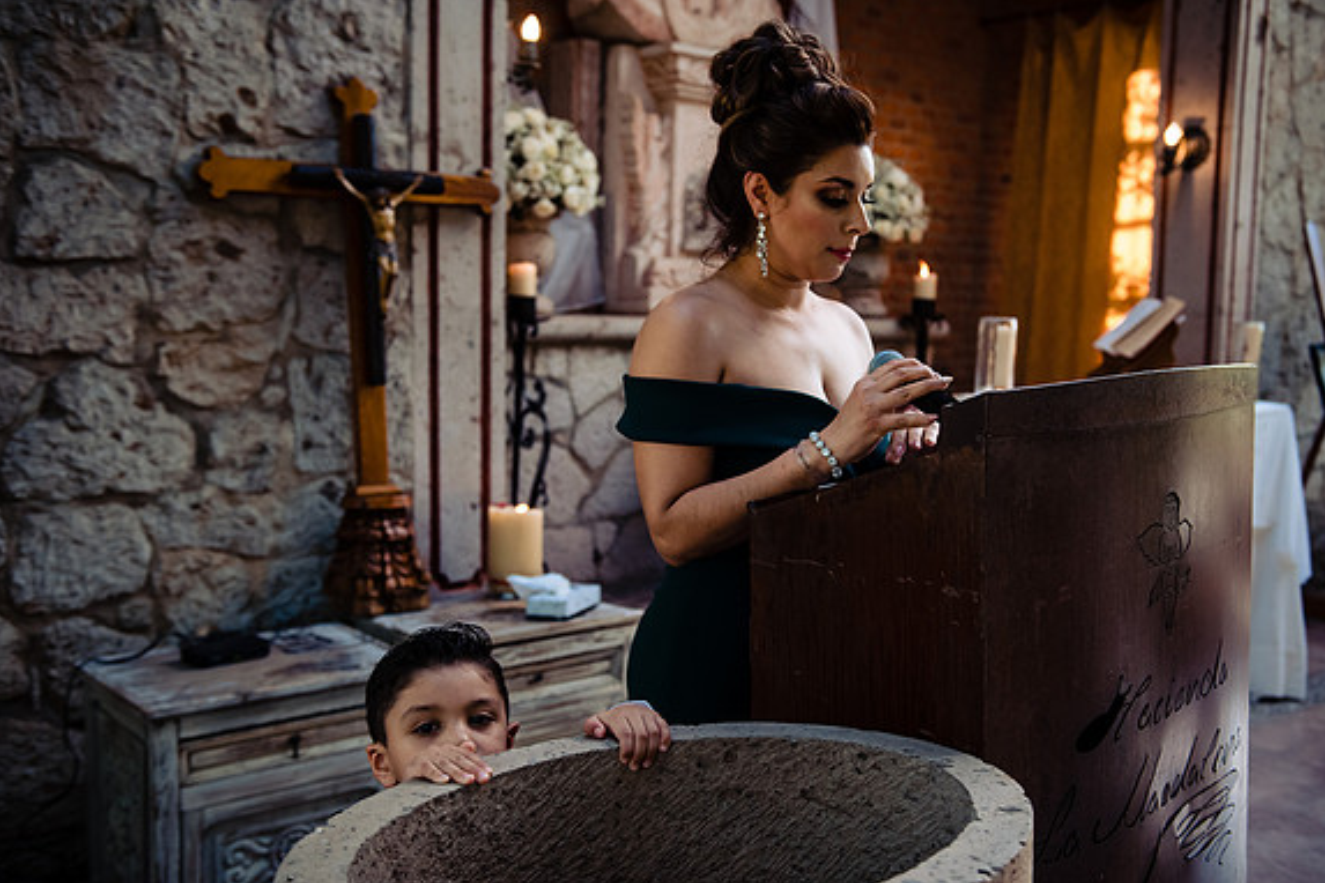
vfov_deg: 35.1
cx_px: 688
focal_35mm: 38
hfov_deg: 50.7
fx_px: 1399
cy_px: 445
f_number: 3.2
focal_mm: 36
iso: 1000
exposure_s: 1/500
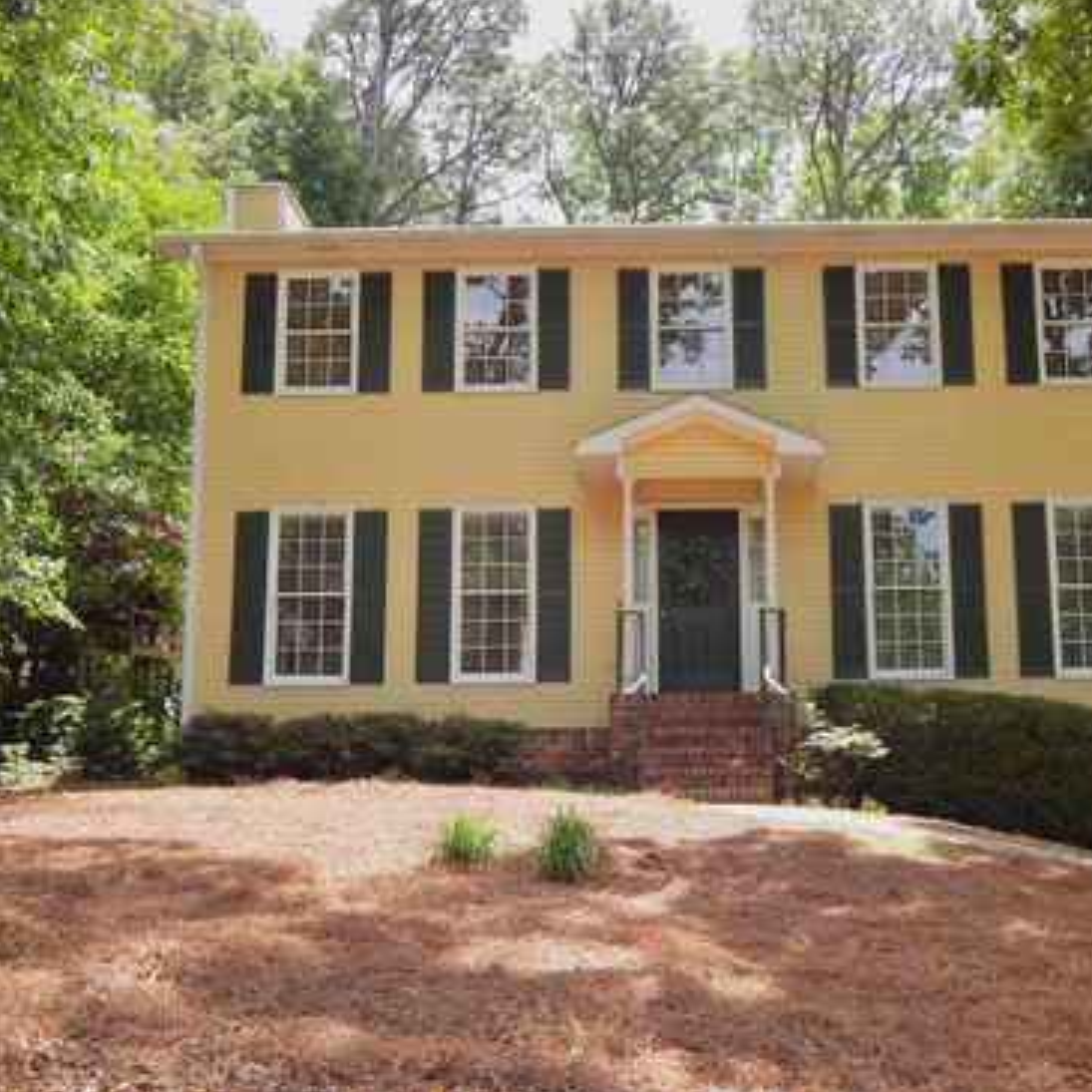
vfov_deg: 36.8
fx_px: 1642
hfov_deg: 36.7
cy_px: 545
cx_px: 643
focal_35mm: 46
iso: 125
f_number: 3.4
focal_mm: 6.8
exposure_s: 1/400
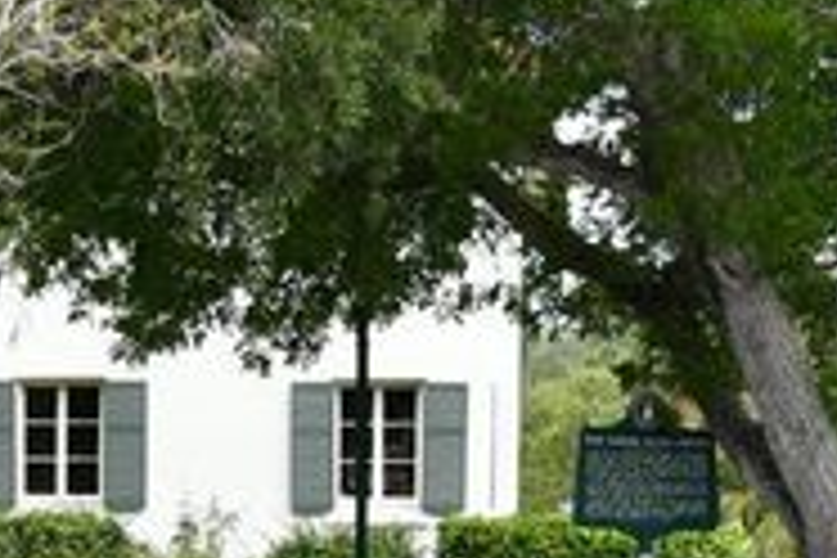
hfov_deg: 10.4
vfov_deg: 7.0
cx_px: -333
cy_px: 729
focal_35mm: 193
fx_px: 4487
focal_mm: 28
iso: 280
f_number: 5.6
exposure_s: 1/250
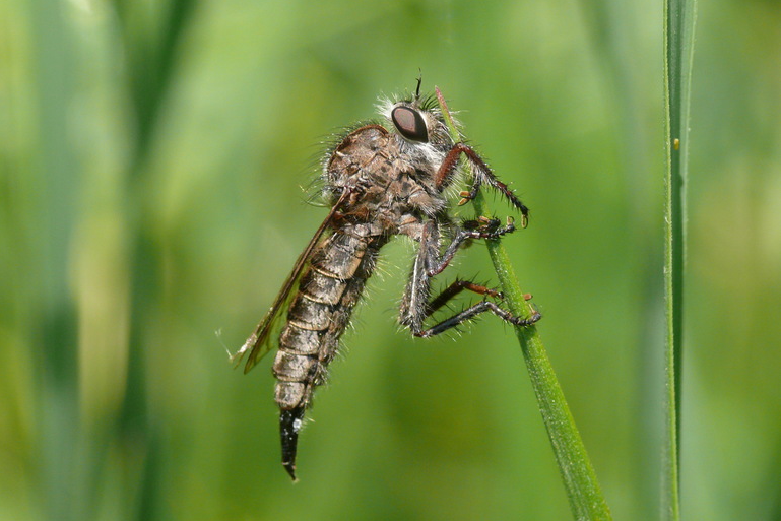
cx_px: 351
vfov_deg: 7.9
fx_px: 3754
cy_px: 246
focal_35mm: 173
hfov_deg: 11.9
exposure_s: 1/500
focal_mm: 31.6
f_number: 5.6
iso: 200
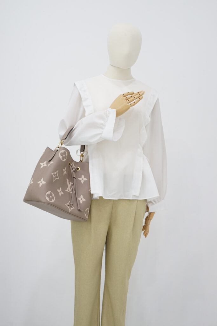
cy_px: 163
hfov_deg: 27.0
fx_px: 452
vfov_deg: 39.6
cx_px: 108
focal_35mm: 50
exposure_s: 1/13
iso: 800
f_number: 6.3
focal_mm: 50
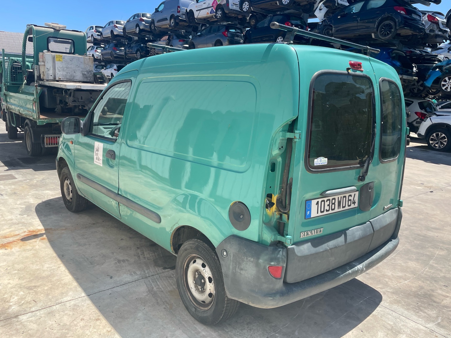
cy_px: 165
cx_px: 231
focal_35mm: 27
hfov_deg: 65.3
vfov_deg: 51.4
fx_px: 352
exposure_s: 1/2053
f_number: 1.6
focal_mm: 4.2
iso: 32
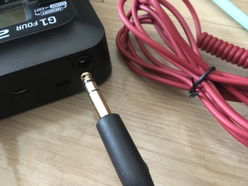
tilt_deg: -56.6
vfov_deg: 48.2
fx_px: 208
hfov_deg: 61.7
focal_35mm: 29
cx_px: 124
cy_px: 93
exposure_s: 1/15
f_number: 2.2
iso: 320
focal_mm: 4.15
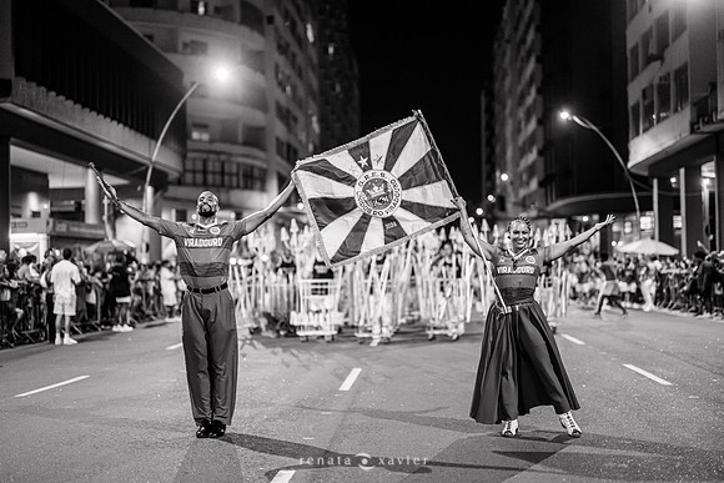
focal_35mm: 50
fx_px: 1006
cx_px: 362
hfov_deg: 39.6
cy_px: 242
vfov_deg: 27.0
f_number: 1.2
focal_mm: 50
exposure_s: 1/320
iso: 2500
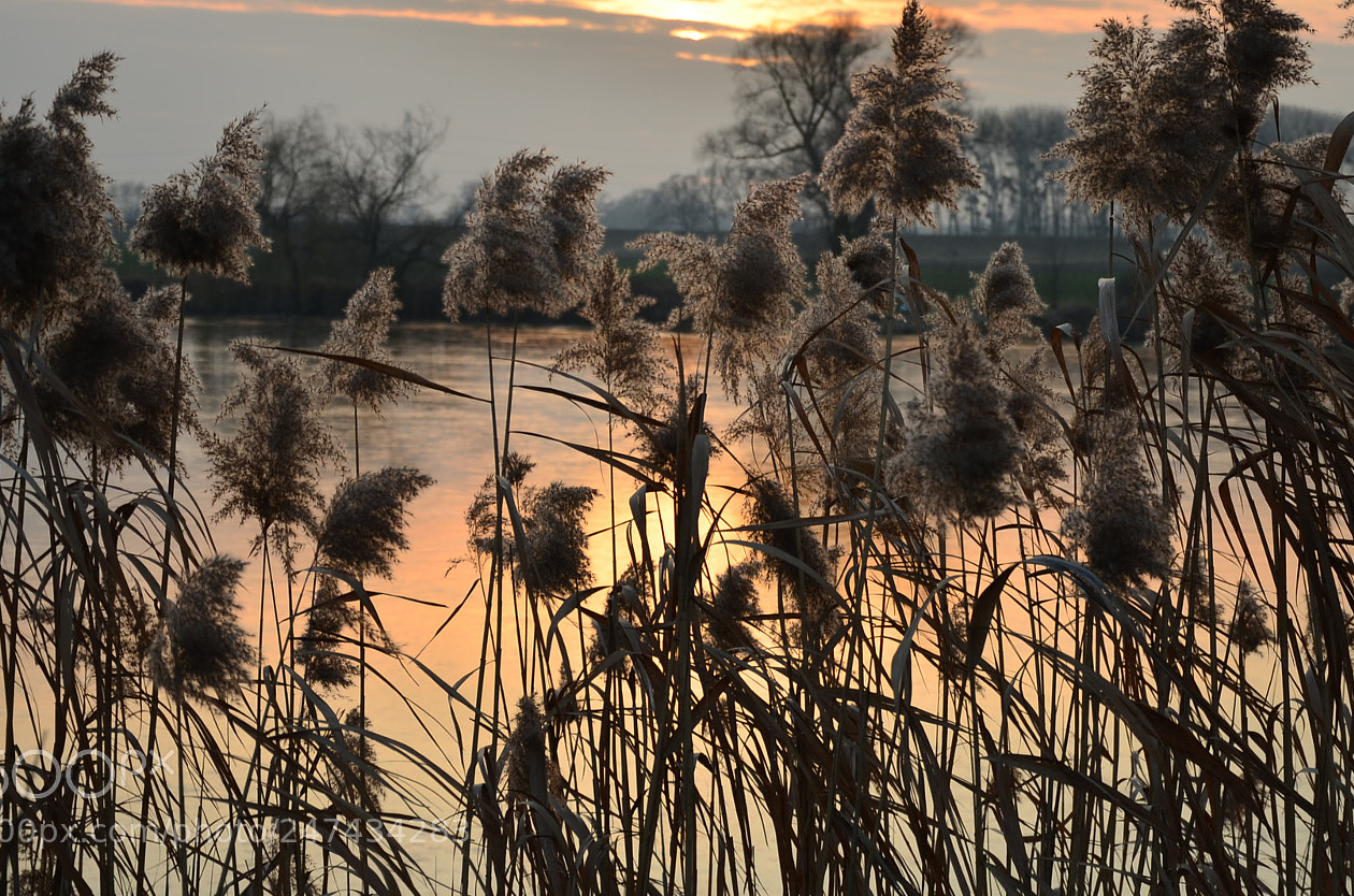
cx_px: 767
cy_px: 346
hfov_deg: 25.4
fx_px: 3002
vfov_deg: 17.0
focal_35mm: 80
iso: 100
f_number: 5
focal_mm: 42
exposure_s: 1/60
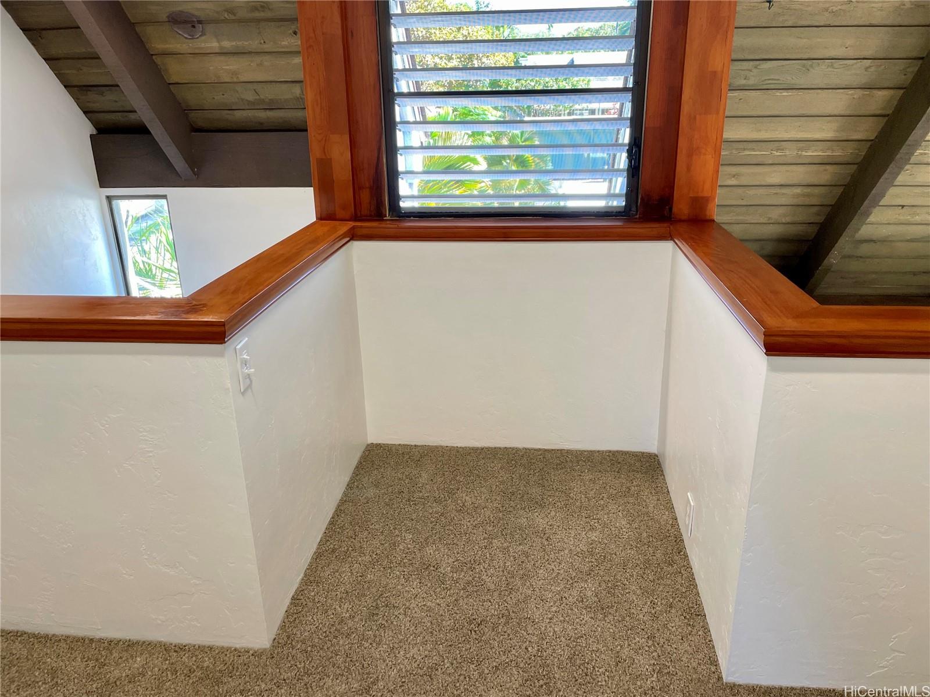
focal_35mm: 26
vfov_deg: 53.1
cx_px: 465
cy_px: 348
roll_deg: +2.1
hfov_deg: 67.3
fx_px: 699
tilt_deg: -19.2
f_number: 1.6
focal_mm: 4.2
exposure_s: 1/120
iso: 125
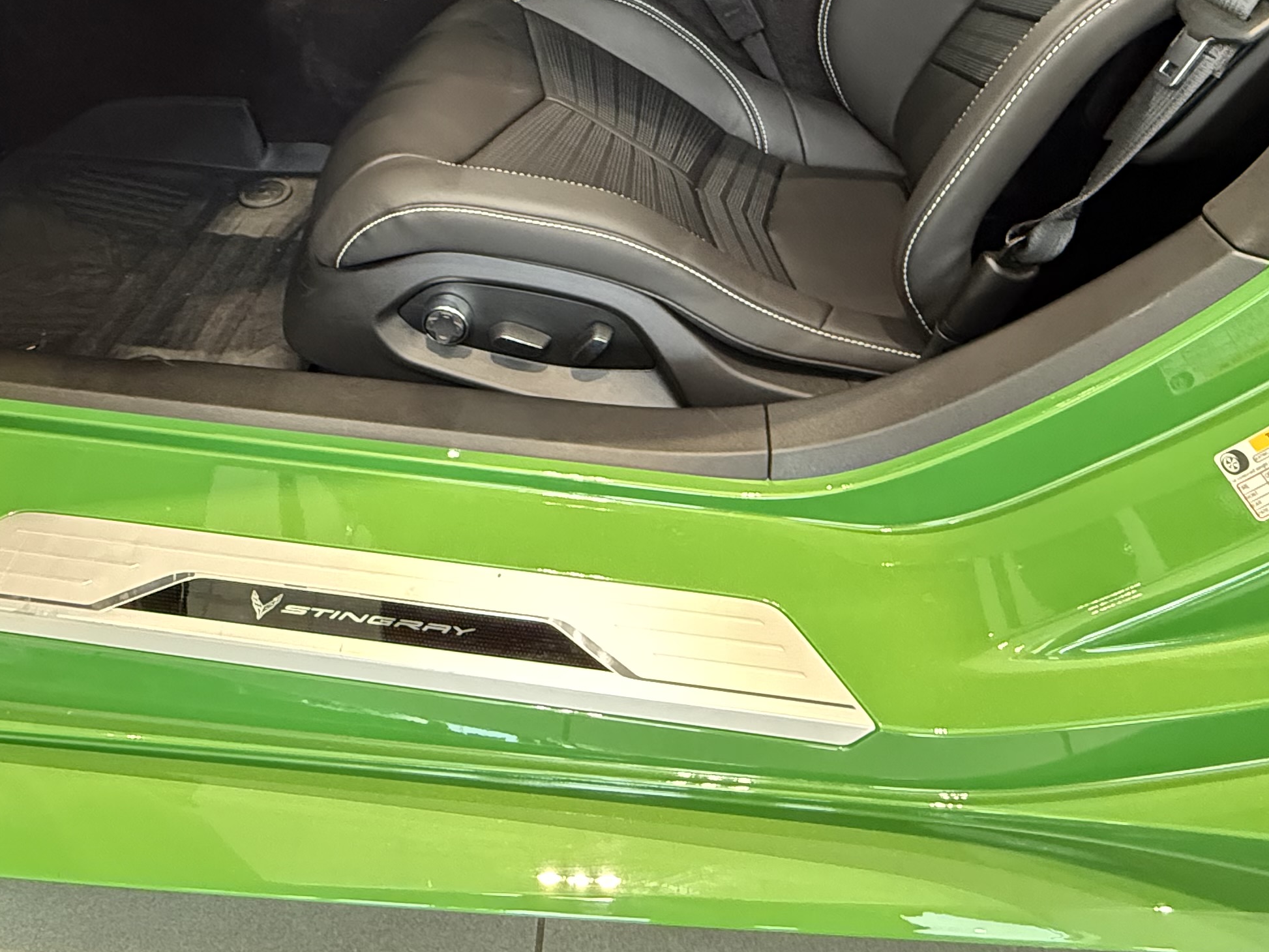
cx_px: 548
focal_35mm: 29
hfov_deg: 61.4
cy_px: 29
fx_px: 1063
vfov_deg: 42.5
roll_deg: -1.3
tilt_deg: -22.5
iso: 800
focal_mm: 2.22
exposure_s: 1/60
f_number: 2.2
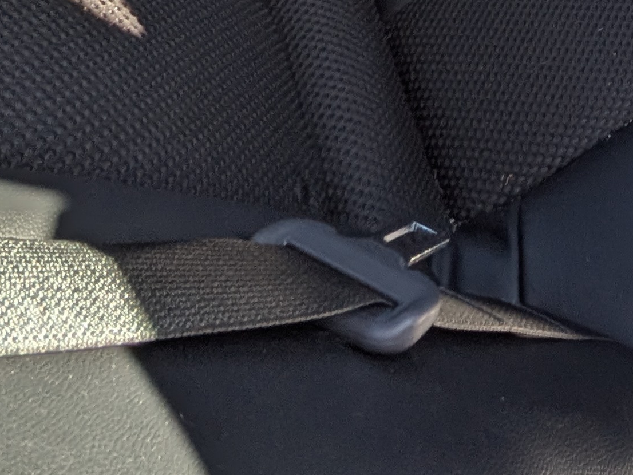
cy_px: -430
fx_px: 860
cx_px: 734
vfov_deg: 19.9
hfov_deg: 33.8
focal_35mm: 47
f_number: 2.2
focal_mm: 1.54
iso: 32
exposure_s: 1/91.8
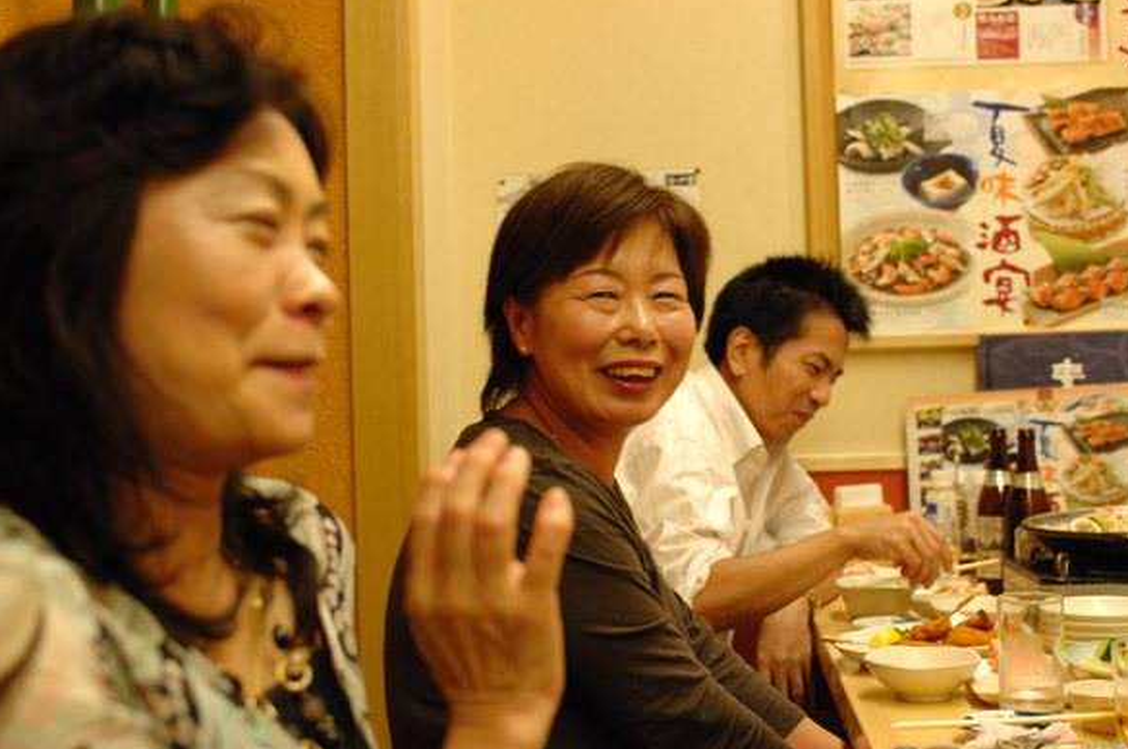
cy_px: 387
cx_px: 612
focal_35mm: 46
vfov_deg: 29.2
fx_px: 1440
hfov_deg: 42.7
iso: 640
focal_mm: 28
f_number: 2.8
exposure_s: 1/45
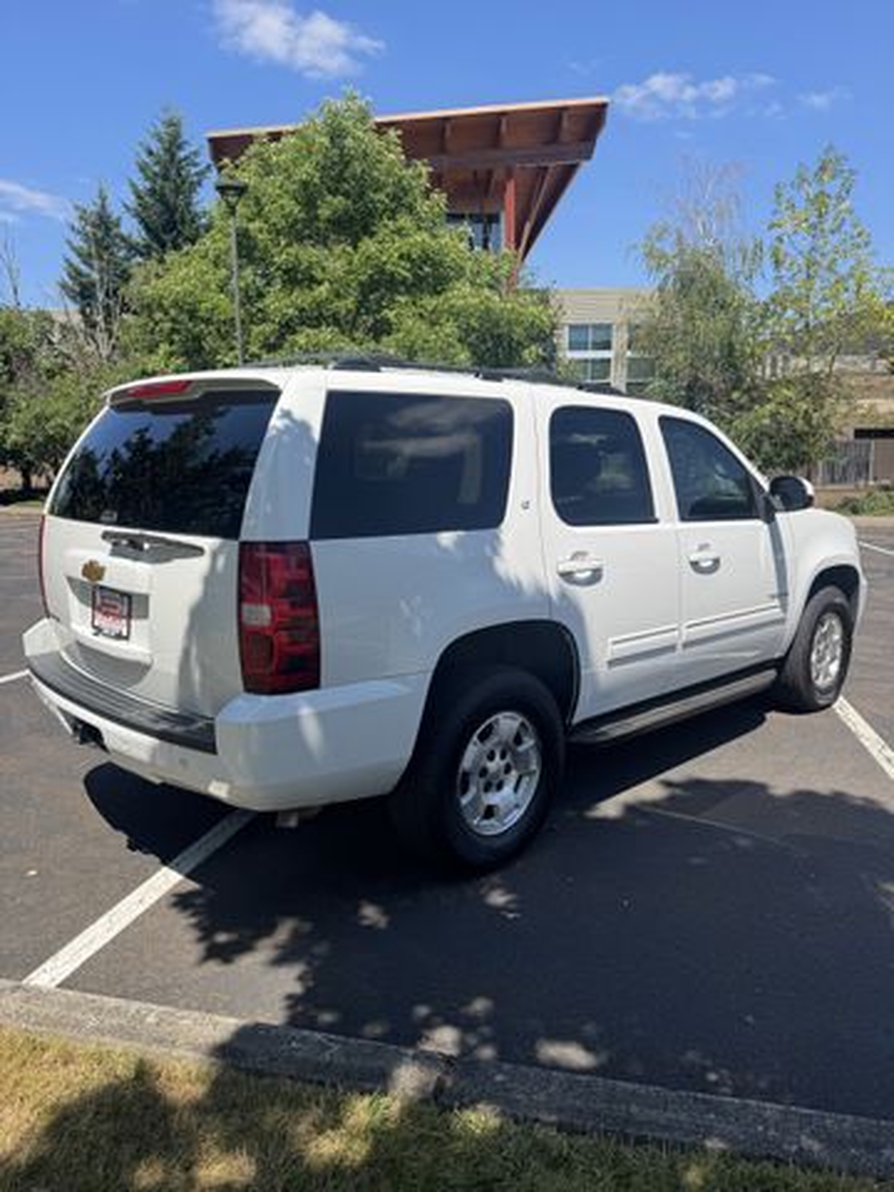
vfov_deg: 71.6
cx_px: 447
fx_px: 826
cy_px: 596
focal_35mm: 24
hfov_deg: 56.8
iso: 80
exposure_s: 1/2959
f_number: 1.78
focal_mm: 6.76
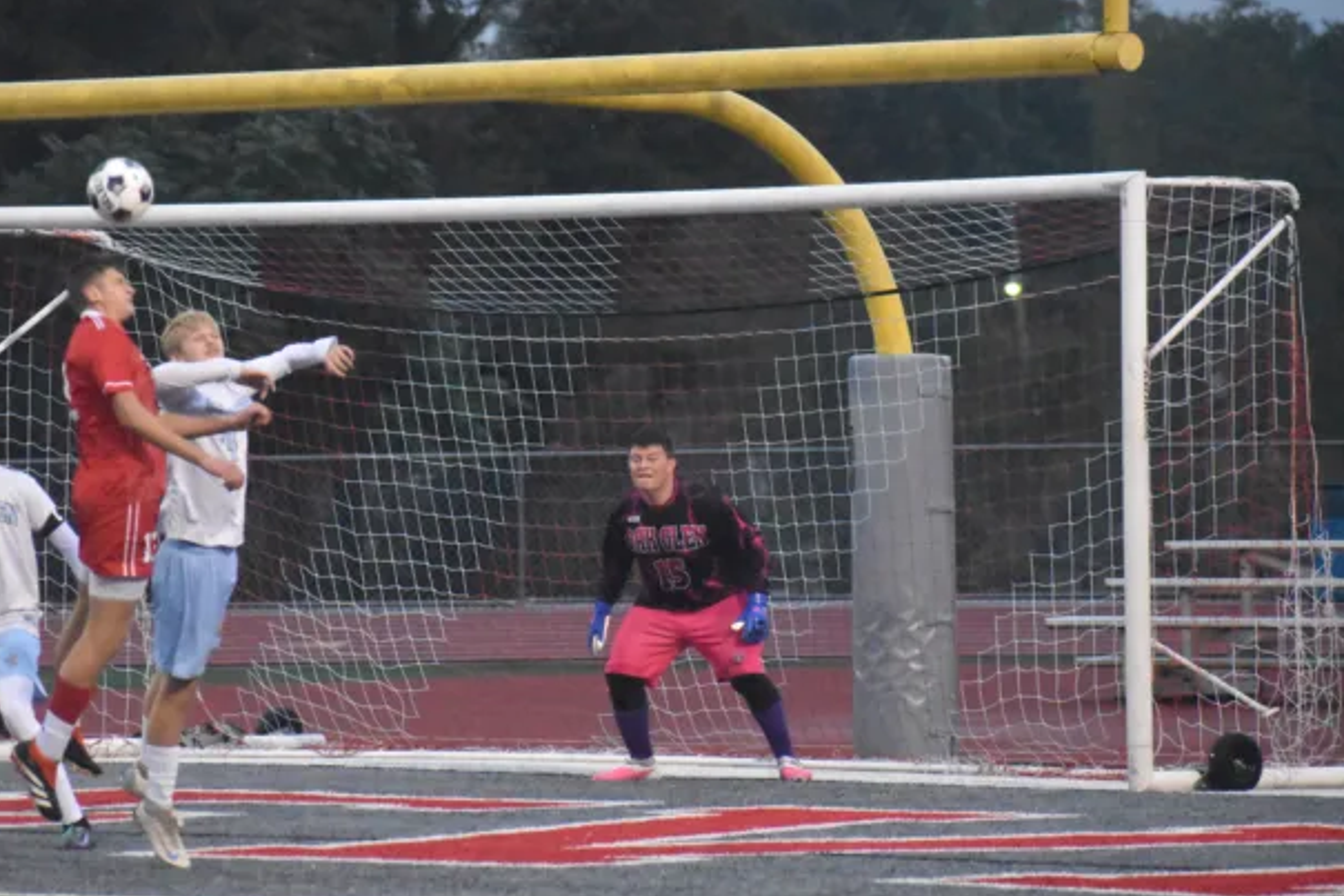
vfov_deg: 4.9
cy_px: 447
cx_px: 513
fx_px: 10413
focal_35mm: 279
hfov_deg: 7.4
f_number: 5
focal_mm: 150
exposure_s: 1/1250
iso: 12800
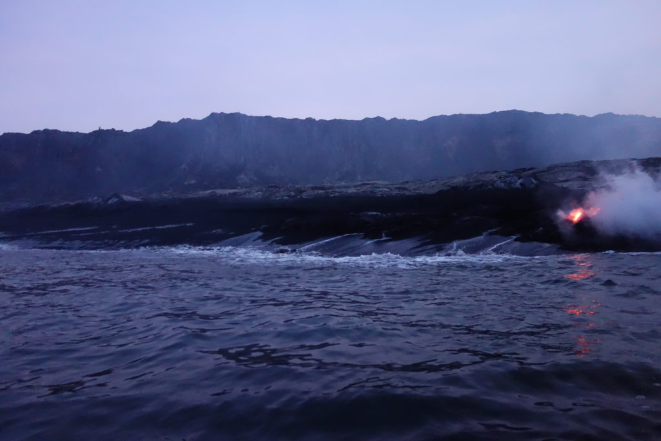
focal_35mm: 28
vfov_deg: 46.4
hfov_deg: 65.5
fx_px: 514
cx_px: 330
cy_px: 220
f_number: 1.8
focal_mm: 10.4
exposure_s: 1/60
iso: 3200
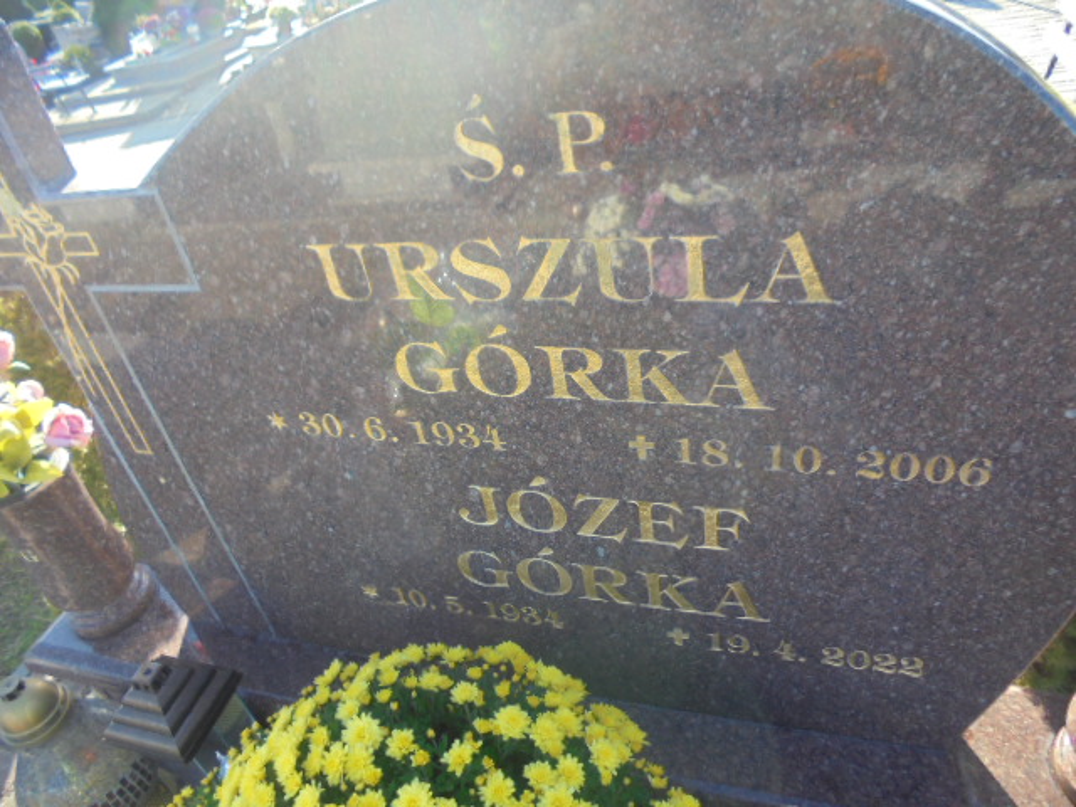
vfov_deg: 53.1
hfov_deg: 67.3
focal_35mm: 26
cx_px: 538
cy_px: 404
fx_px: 808
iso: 100
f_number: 3.5
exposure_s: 1/125
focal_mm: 4.6
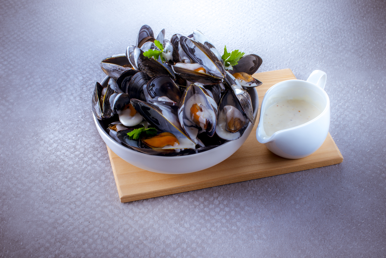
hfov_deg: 28.8
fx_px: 751
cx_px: 193
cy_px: 129
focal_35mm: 70
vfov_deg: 19.5
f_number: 16
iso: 100
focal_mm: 70
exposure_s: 1/100
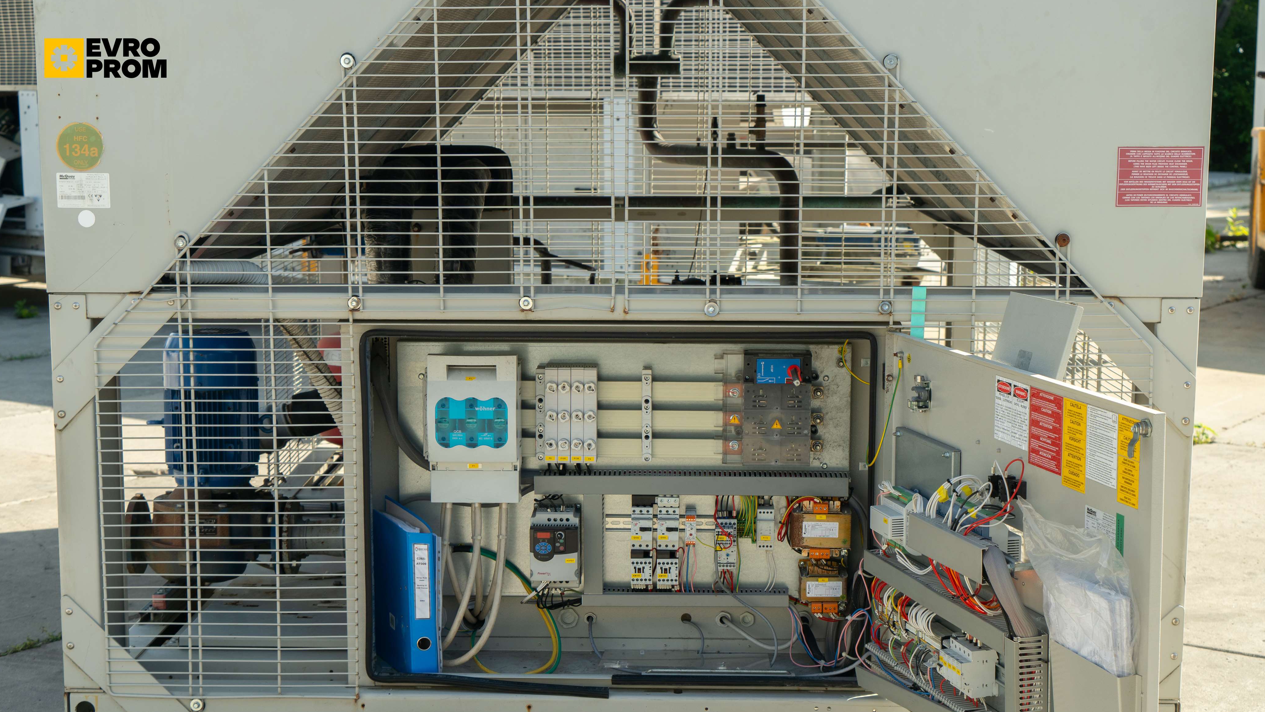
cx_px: 635
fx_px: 1878
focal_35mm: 56
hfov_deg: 37.2
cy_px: 418
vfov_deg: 21.4
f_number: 7.1
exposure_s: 1/100
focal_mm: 53
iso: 100
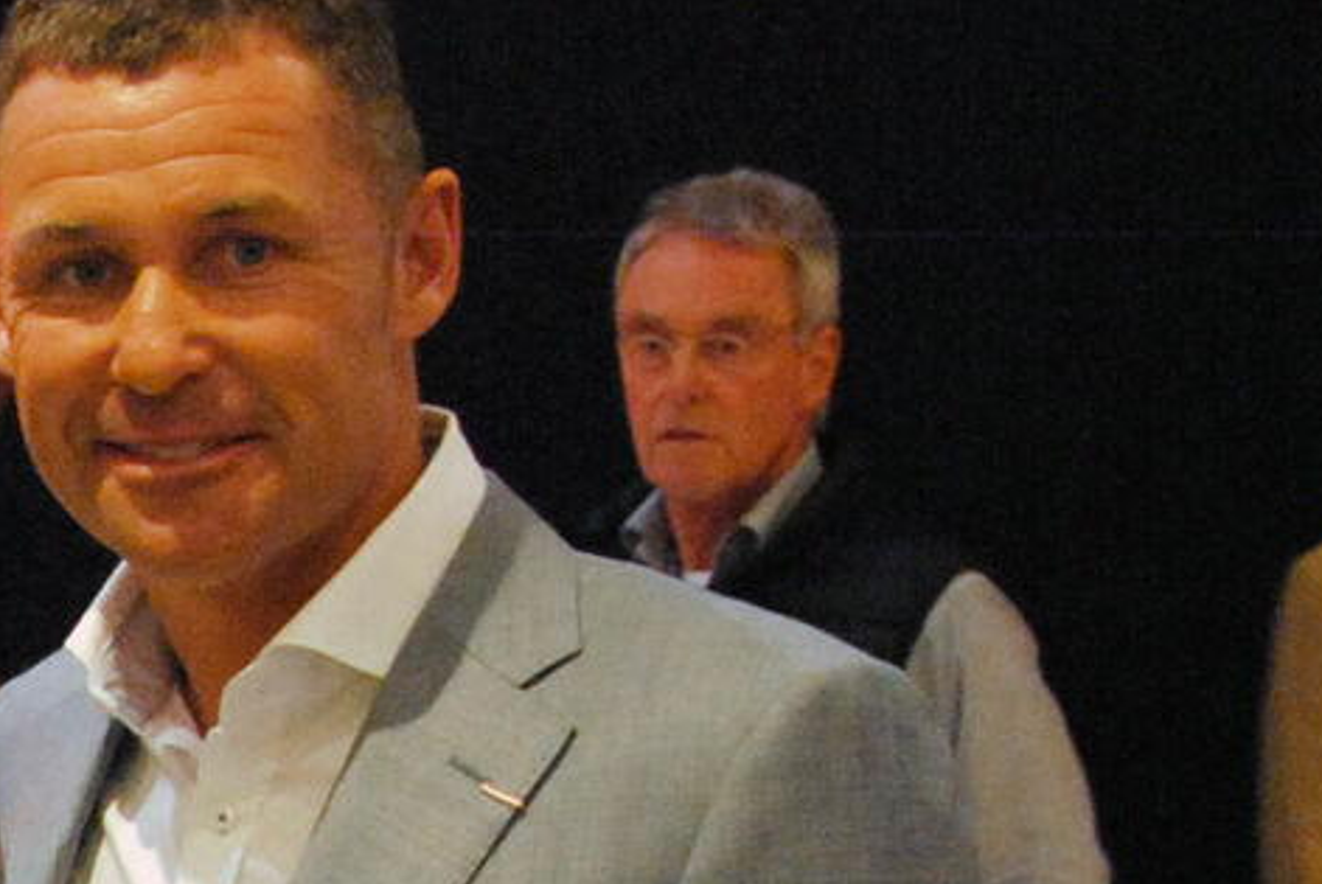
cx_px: -792
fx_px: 8086
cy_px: 1442
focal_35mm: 220
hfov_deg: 9.1
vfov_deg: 6.2
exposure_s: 1/30
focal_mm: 24
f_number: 3.8
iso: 640
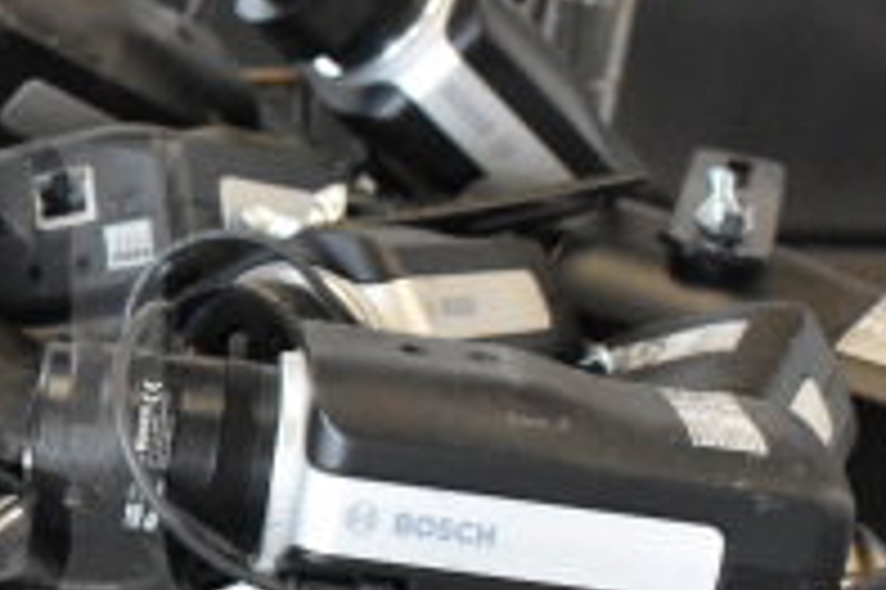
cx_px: -225
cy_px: 498
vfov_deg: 10.5
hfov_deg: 15.1
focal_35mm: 130
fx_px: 3197
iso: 6400
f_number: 7.1
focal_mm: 28
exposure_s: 1/200
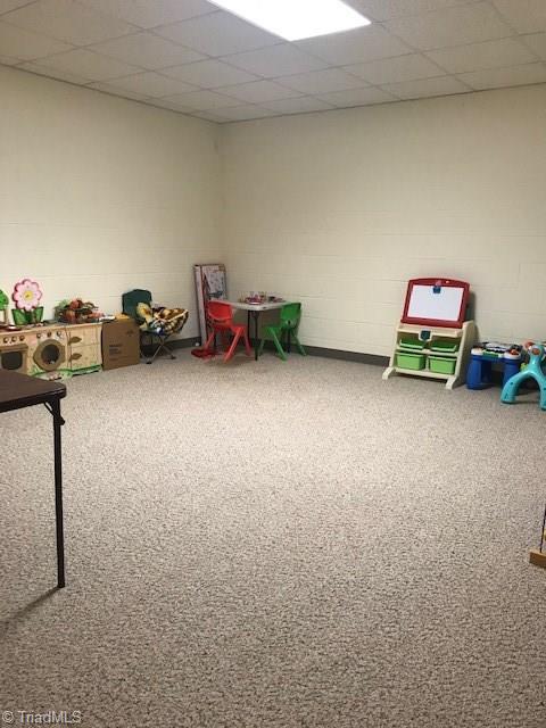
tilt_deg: -10.5
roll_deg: -1.5
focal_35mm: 28
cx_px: 273
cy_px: 364
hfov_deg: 49.7
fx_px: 589
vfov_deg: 63.4
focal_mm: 3.99
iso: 40
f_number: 1.8
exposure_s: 1/17
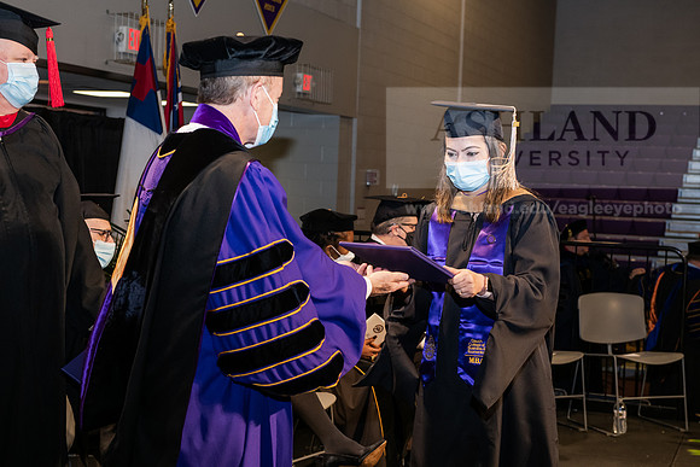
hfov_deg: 32.4
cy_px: 234
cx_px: 350
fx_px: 1206
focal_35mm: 62
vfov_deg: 21.9
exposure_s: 1/200
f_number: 6.3
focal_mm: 62
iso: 1600
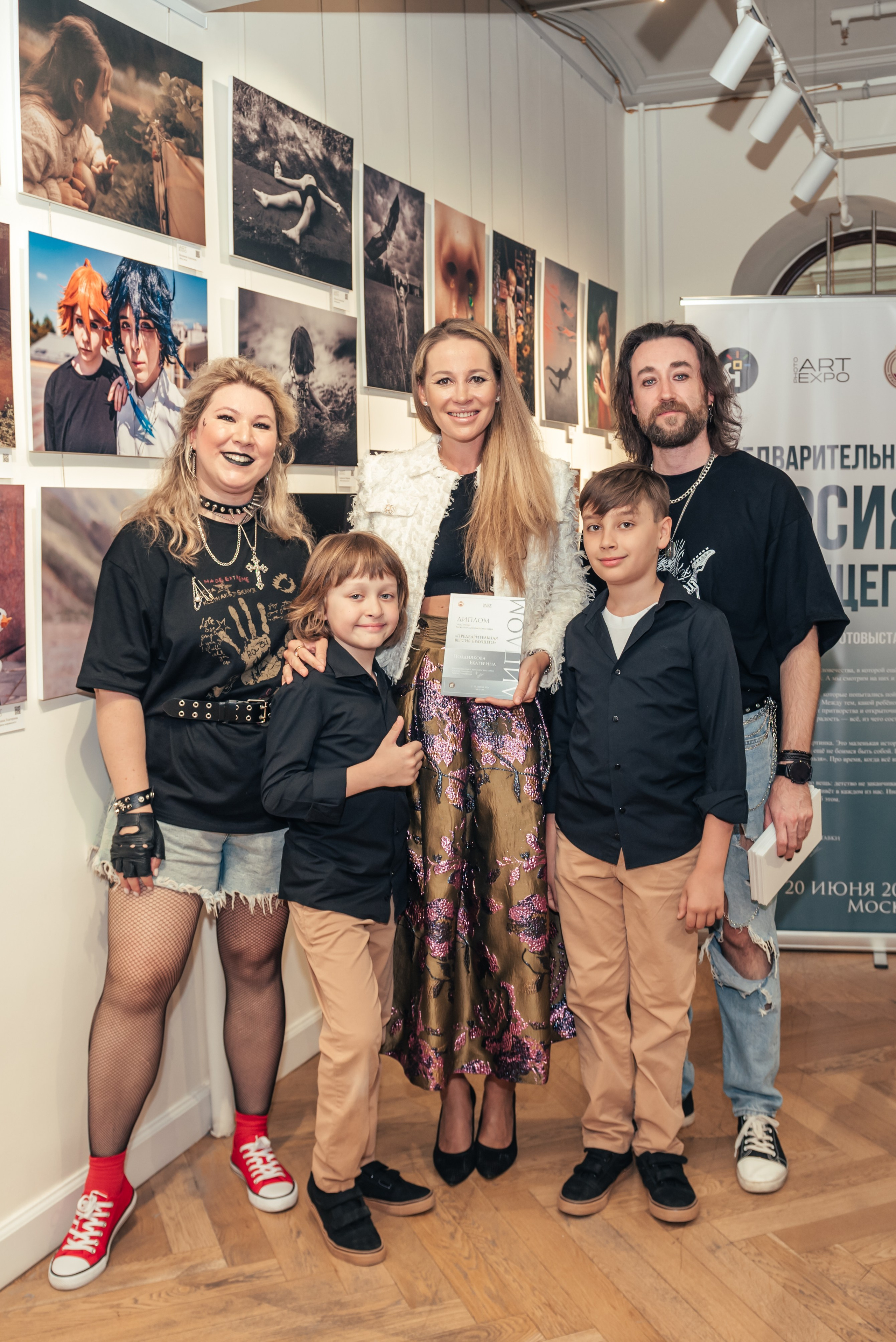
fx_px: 1342
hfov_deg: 36.9
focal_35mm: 36
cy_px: 671
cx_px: 500
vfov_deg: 53.2
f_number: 4
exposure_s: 1/160
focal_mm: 24
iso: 500
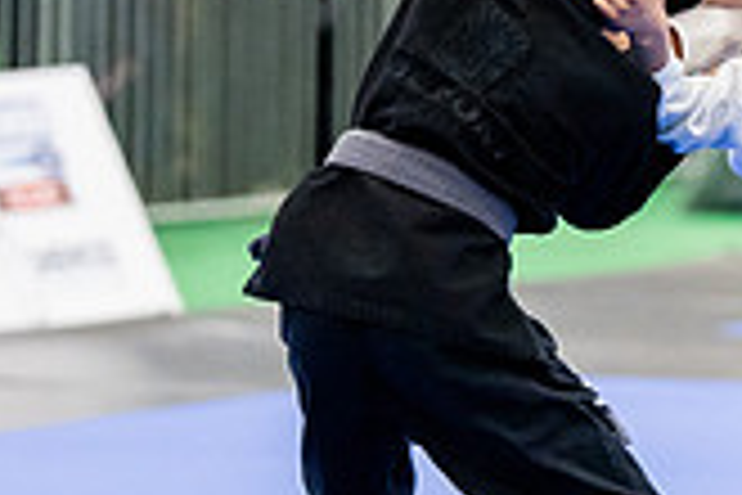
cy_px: 263
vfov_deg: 2.6
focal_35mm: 535
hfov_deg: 3.8
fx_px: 11026
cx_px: 827
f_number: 2.8
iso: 4000
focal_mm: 152
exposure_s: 1/500
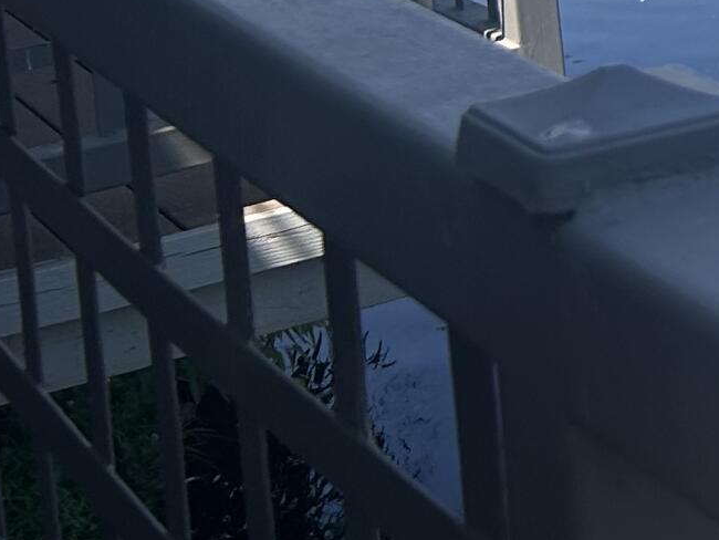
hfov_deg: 13.0
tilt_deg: -6.3
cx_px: 1648
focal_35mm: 120
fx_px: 2493
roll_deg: +4.9
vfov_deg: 11.6
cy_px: -381
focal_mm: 5.7
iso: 50
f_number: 1.5
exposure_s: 1/3257
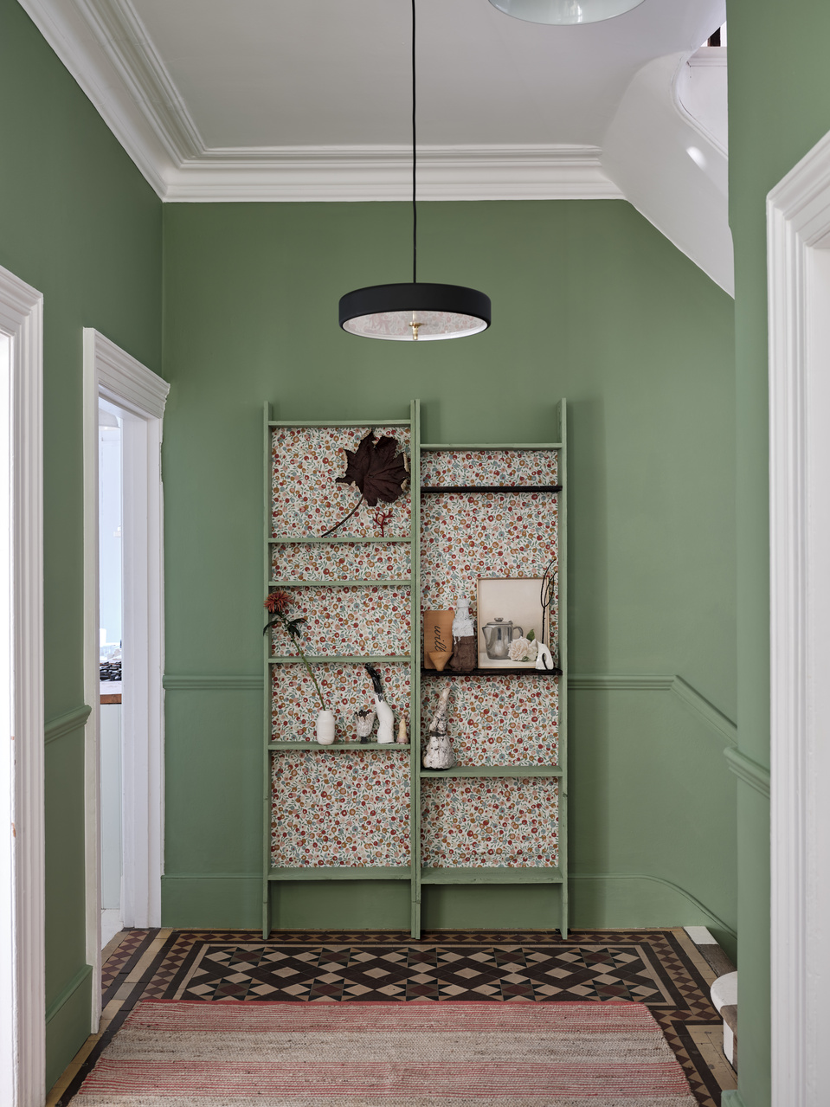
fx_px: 1055
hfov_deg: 42.9
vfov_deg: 55.4
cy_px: 554
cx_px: 415
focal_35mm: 33
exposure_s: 1/1.2
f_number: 5.6
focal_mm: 41.8
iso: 100
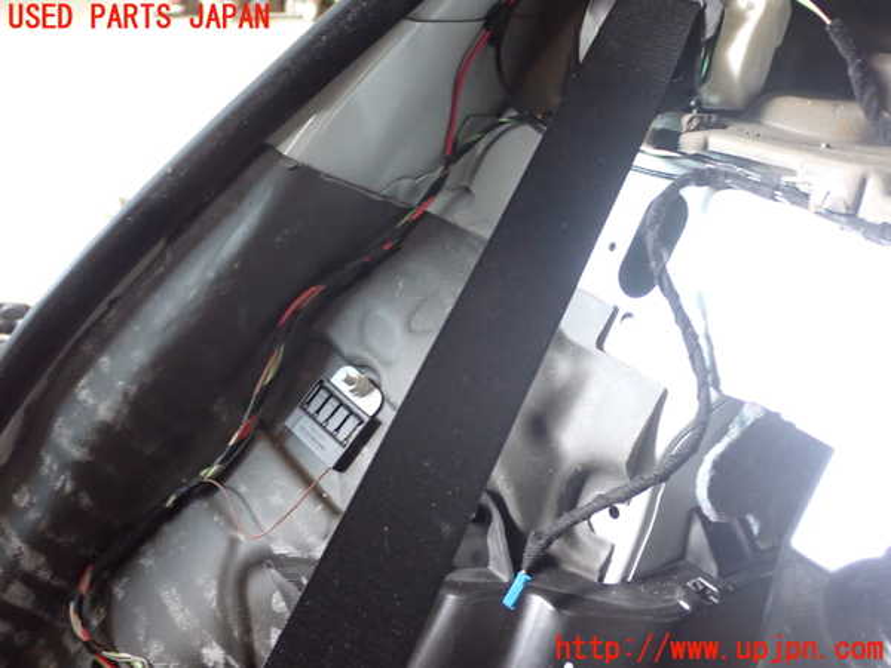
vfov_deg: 32.9
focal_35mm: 44
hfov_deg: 42.9
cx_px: 446
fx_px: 1133
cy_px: 334
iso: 800
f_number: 2.9
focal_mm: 7.84
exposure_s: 1/30
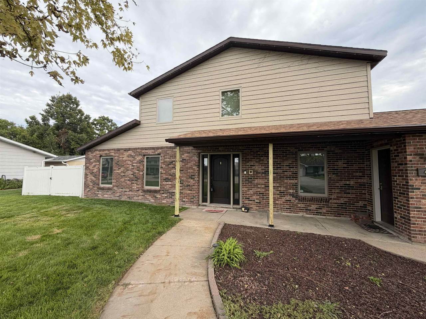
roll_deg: -0.3
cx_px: 213
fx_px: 172
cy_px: 160
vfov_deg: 85.7
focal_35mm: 14
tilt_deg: +3.7
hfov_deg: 102.1
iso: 64
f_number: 2.2
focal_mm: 2.22
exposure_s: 1/472
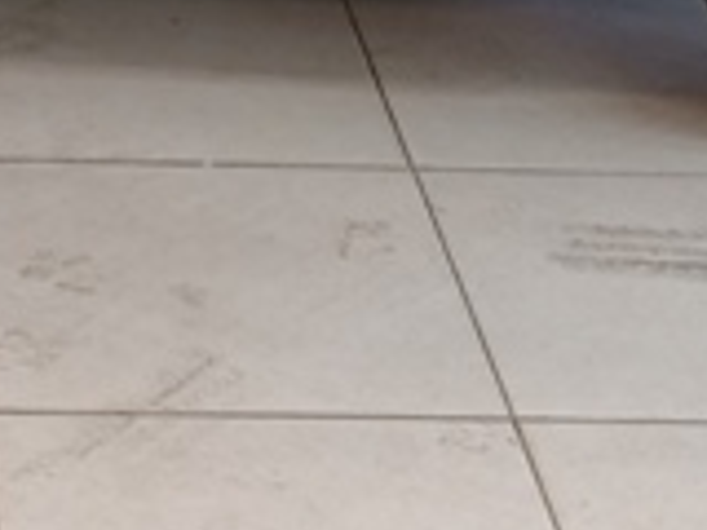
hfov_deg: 14.8
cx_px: -44
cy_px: -450
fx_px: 2655
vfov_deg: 10.6
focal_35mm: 130
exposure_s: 1/60
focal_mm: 3.98
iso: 100
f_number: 1.8
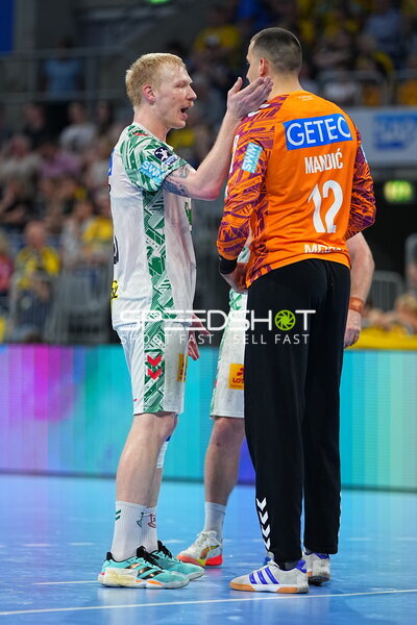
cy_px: 312
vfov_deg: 10.2
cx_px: 208
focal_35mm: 202
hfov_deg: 6.8
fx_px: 3509
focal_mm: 135
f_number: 1.8
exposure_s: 1/1600
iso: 1000
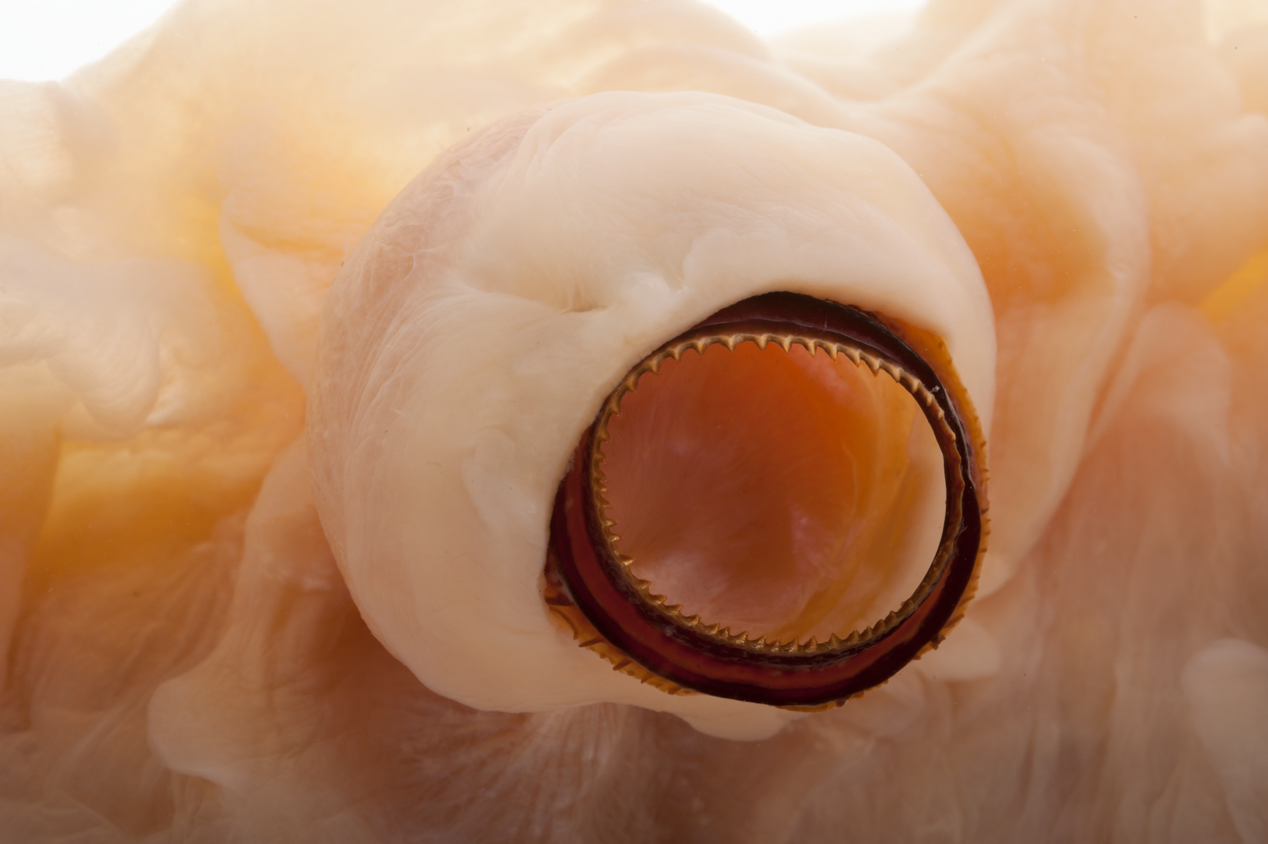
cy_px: 422
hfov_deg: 33.4
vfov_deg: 22.6
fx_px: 2112
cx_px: 634
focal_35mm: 60
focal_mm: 60
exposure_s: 1/250
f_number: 40
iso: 200
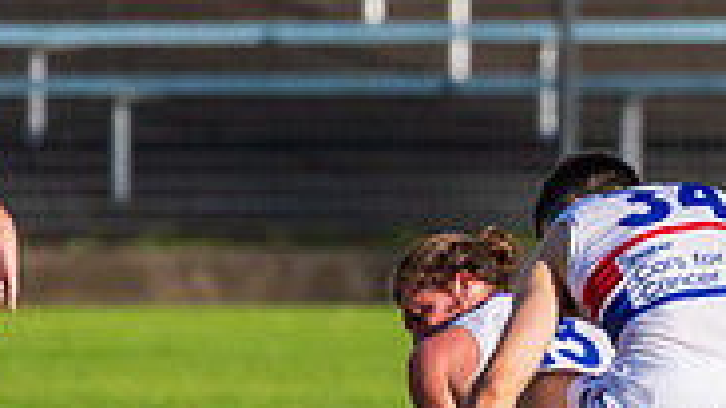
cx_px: 901
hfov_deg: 0.9
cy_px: 257
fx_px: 44418
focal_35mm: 2307
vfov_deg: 0.5
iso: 1000
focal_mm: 600
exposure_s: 1/5000
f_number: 6.3
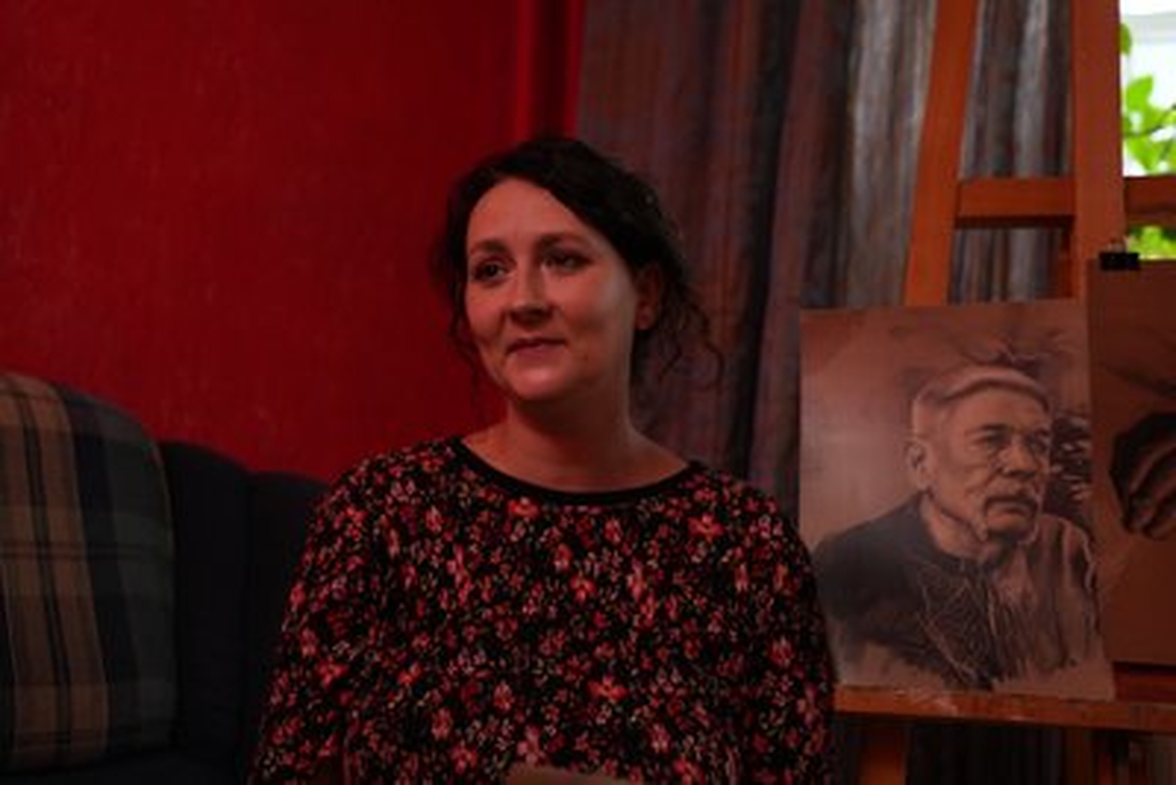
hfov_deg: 45.4
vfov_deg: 31.2
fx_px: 1405
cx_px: 588
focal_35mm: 43
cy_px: 392
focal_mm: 43
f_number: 2.8
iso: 2500
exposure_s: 1/100
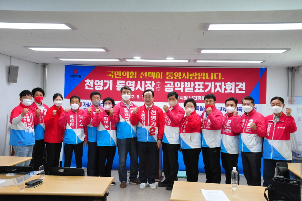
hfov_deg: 53.2
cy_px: 100
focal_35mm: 36
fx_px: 302
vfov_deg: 36.8
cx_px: 151
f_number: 5.6
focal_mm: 24
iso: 2000
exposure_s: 1/200
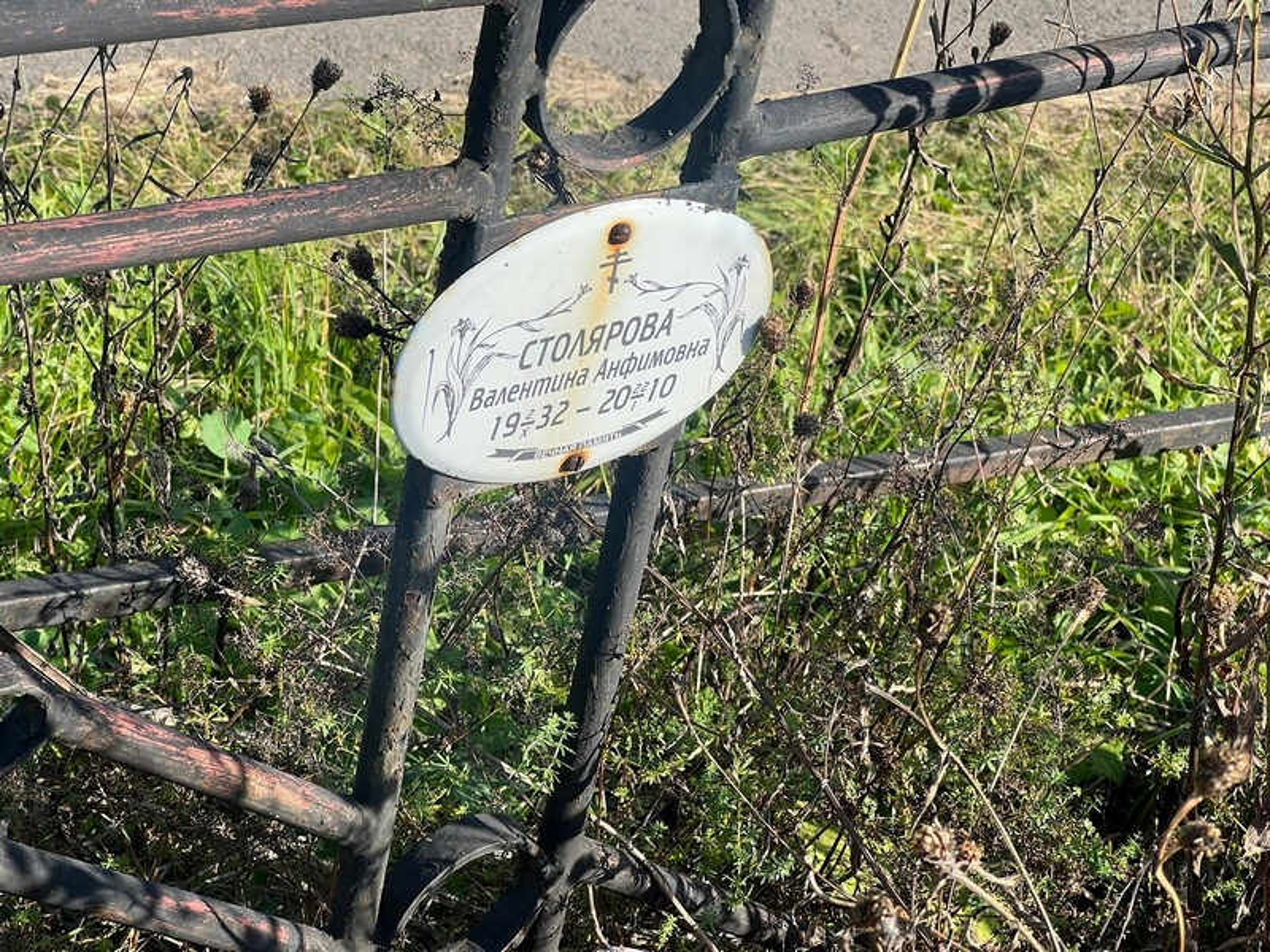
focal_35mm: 77
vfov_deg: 19.1
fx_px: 2825
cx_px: 635
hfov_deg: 25.3
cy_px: 476
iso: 32
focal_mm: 9
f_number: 2.8
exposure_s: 1/306
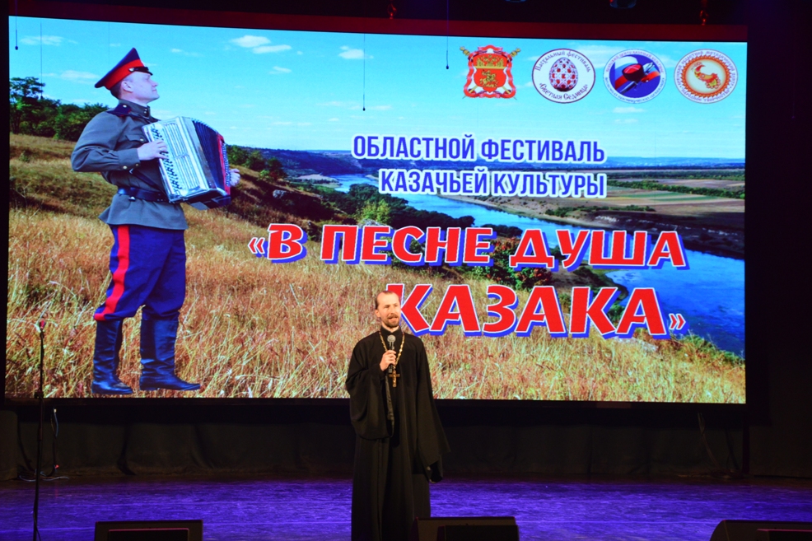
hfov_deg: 26.7
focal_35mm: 76
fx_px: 1714
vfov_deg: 17.9
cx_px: 403
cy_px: 270
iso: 900
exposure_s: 1/60
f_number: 5
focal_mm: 50
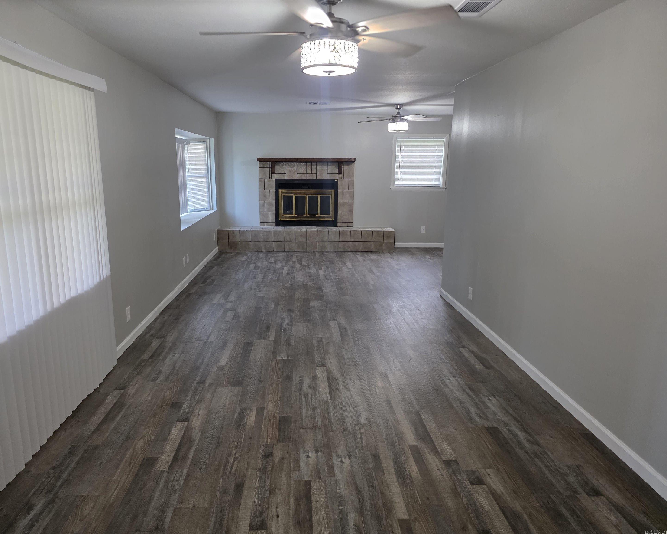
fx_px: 474
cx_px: 311
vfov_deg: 58.8
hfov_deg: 70.2
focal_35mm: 24
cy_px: 267
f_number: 1.7
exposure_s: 1/120
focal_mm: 6.3
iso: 500
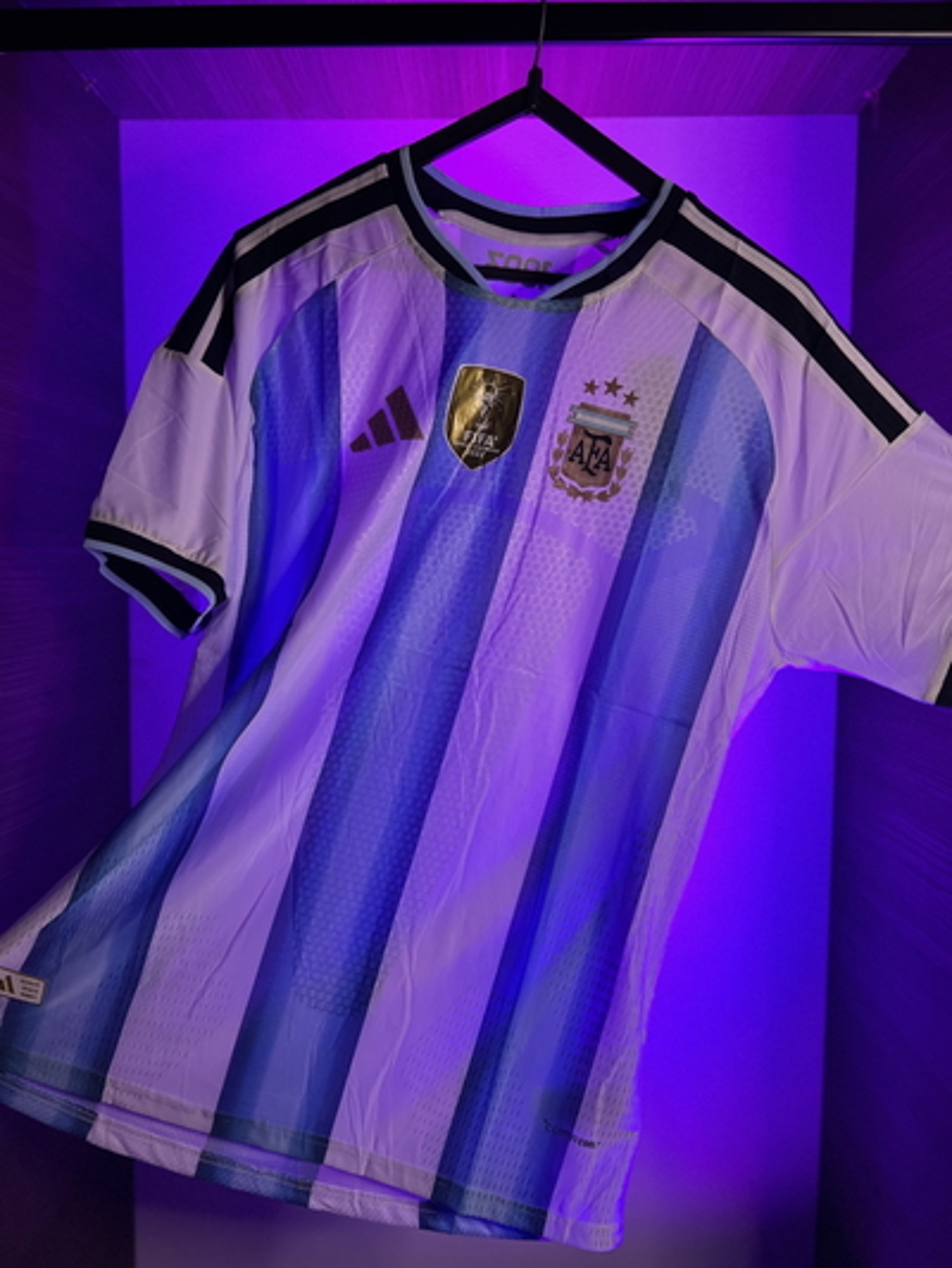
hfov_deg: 53.1
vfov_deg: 67.3
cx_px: 476
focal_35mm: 26
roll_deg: +0.2
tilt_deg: -4.2
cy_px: 634
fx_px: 953
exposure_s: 1/60
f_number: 1.5
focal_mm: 5.7
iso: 250
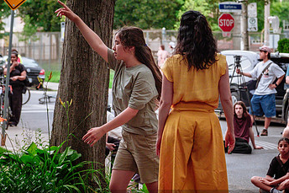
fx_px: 1123
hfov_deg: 14.6
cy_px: 102
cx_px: 229
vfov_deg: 9.8
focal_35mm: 140
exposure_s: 1/320
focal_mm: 55
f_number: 2.8
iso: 1600
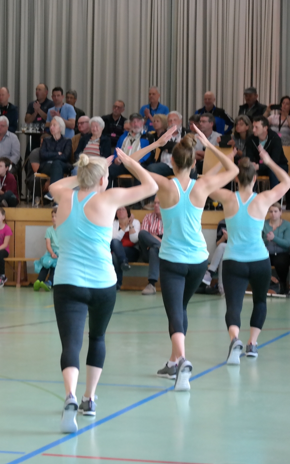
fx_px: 1744
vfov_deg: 15.1
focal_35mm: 138
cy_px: 232
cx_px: 45
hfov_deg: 9.5
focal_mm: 59
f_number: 4
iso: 1600
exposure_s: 1/100
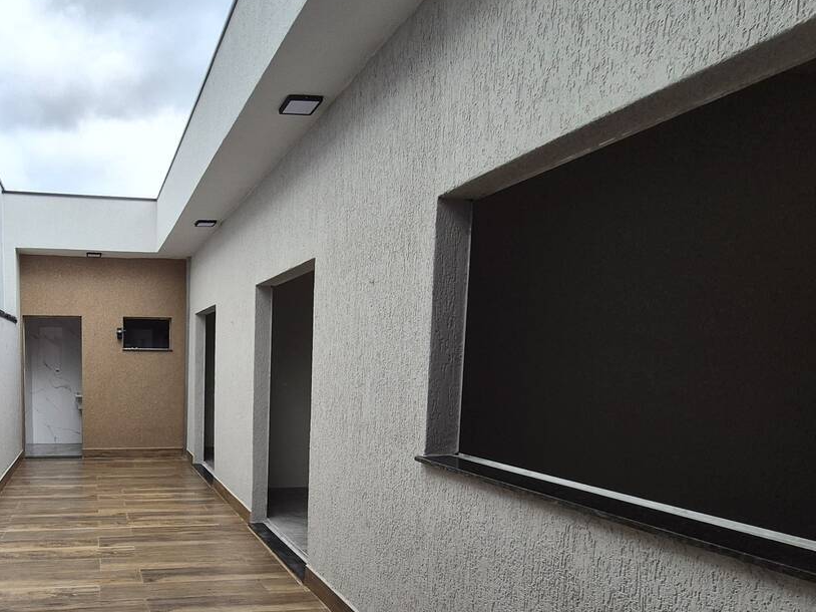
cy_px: 415
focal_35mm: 23
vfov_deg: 57.4
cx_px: 174
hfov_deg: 67.6
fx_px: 542
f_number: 2.2
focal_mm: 2.2
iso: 80
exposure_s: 1/120
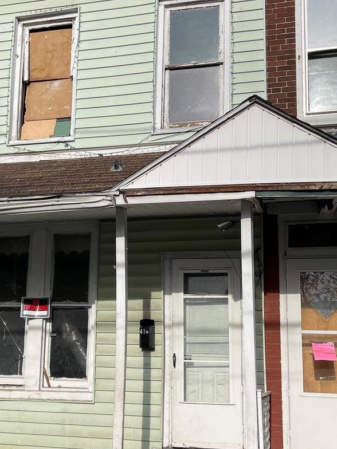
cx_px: 105
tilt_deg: +10.8
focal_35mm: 49
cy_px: 237
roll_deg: -2.2
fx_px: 636
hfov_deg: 29.4
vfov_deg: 38.9
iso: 32
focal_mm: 5.1
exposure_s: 1/4348
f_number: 1.6
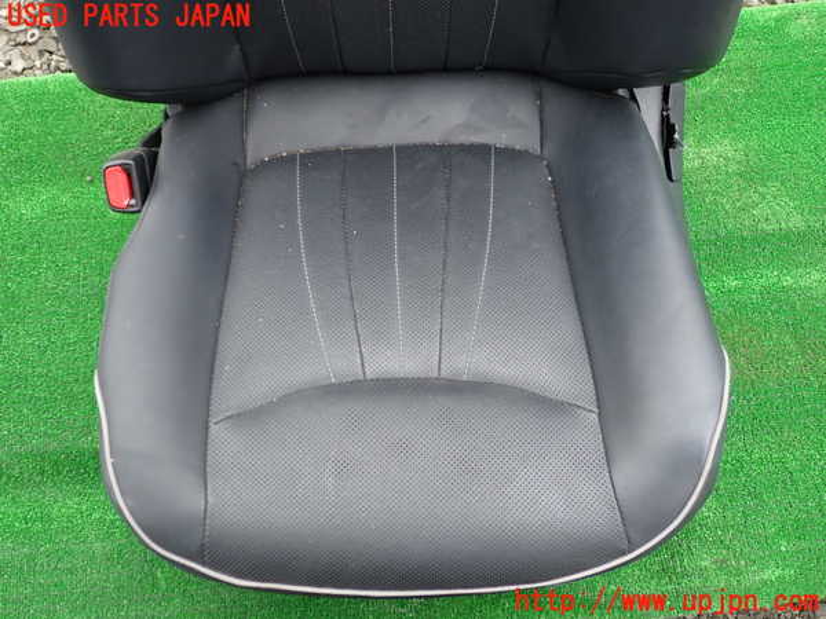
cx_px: 413
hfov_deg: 60.0
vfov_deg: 46.8
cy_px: 310
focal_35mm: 30
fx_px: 716
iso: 100
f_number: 2.3
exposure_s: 1/100
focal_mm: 5.4
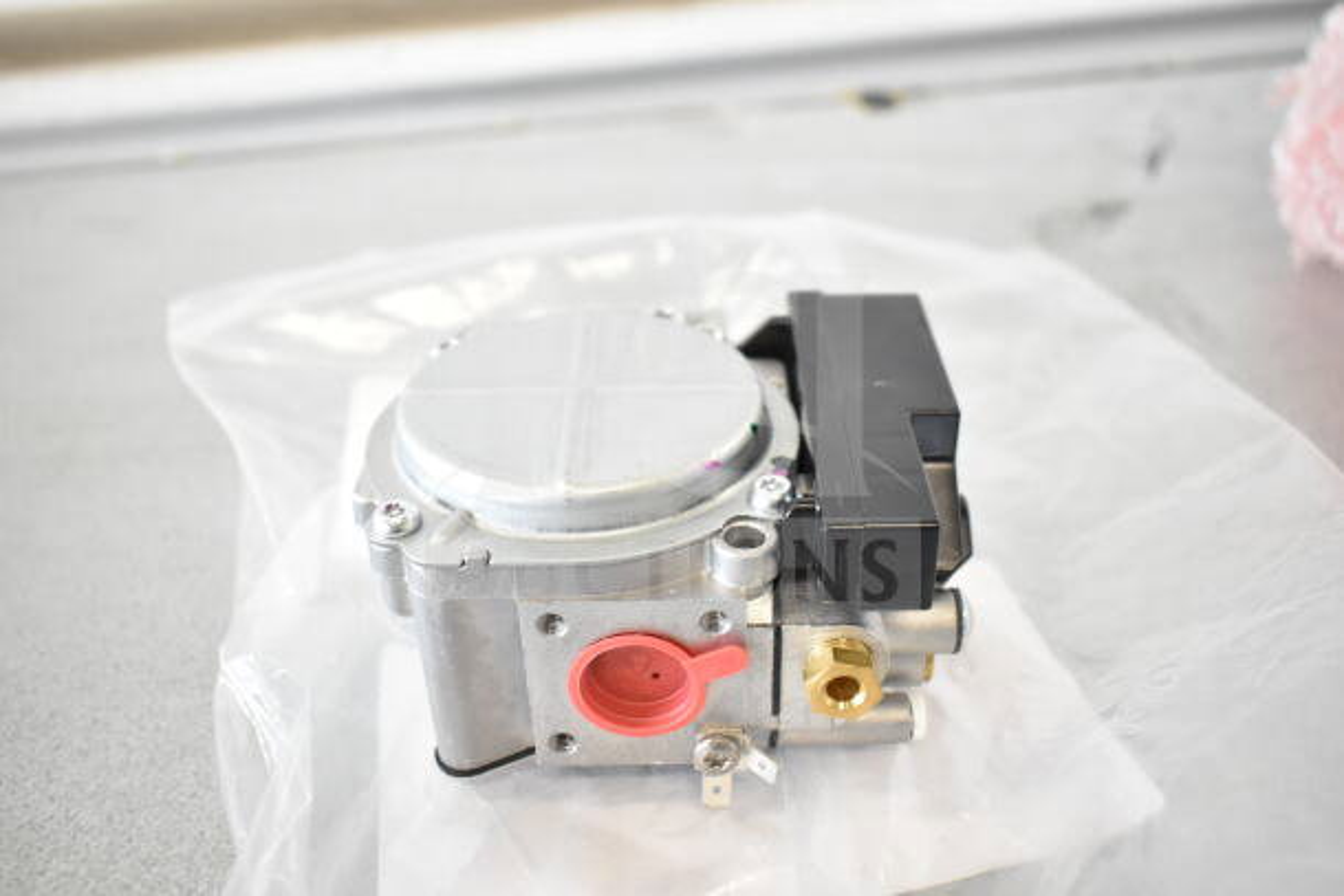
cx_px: 672
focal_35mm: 36
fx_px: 1344
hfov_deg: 53.1
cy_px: 448
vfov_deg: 36.9
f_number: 4
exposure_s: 1/60
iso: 1600
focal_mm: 24
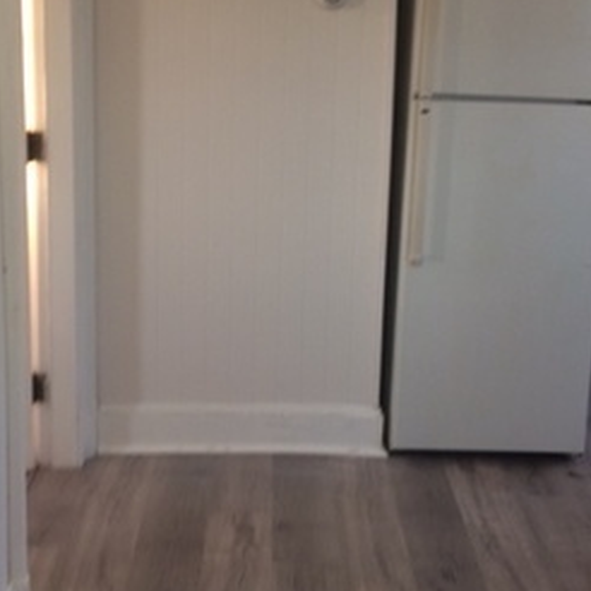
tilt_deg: -11.0
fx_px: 1004
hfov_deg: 32.8
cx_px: 311
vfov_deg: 32.3
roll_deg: +0.1
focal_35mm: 52
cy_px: 163
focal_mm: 4.15
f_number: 2.2
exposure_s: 1/30
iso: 80
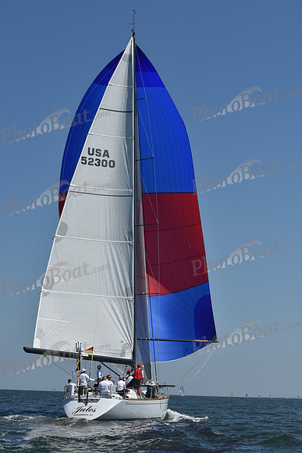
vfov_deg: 28.8
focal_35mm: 70
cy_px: 226
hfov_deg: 19.5
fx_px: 880
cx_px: 151
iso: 250
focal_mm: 70
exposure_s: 1/1250
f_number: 10
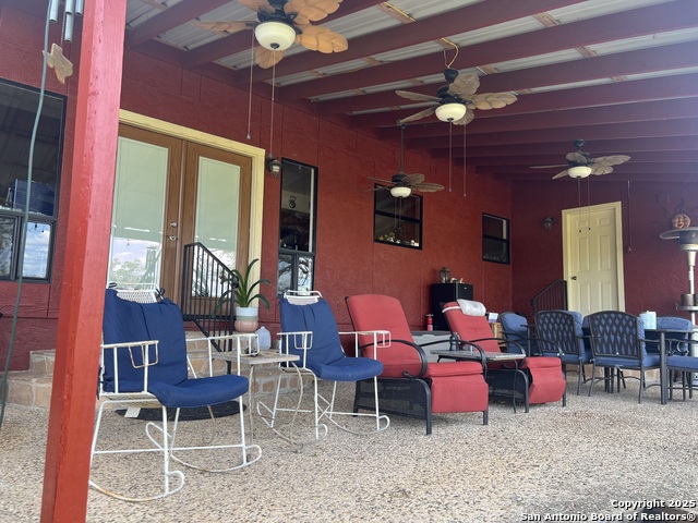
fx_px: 524
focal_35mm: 26
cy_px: 262
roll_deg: -1.4
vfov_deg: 53.1
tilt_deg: +6.7
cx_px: 349
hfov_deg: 67.3
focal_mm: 5.7
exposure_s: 1/187
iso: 40
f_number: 1.5
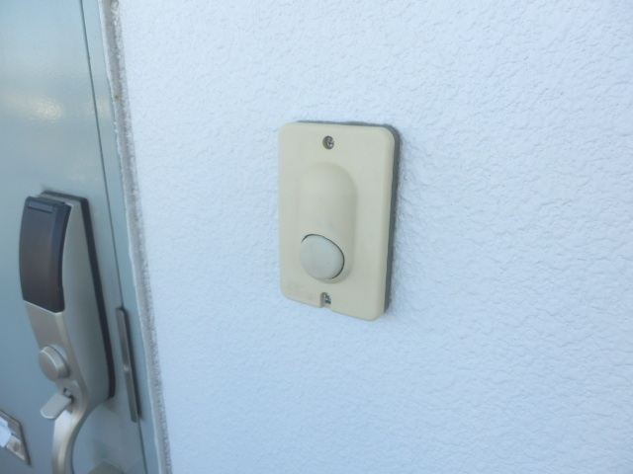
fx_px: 439
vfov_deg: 56.8
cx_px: 316
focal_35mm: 24
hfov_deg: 71.6
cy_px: 237
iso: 80
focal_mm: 4.2
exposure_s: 1/250
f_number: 3
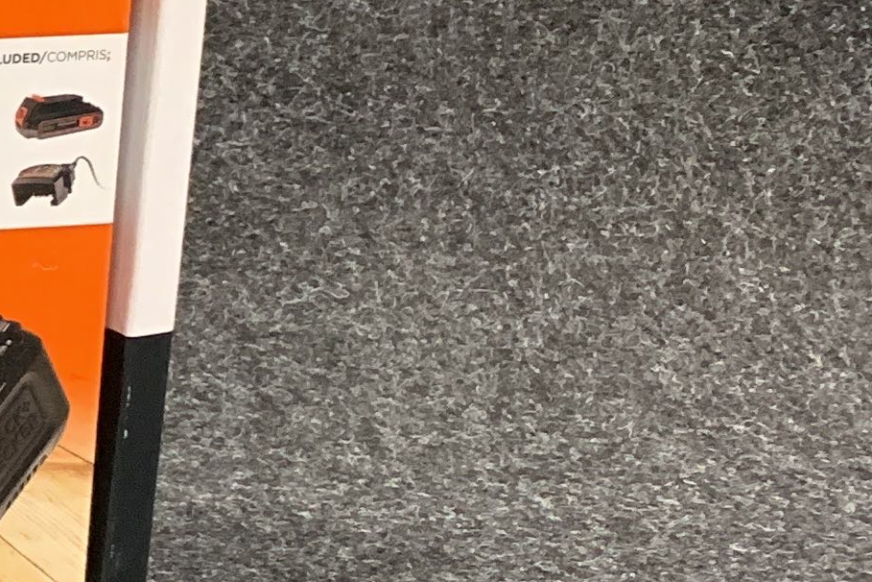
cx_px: -1047
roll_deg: +0.6
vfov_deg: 11.4
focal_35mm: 120
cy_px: 232
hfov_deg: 13.6
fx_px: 2906
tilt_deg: -14.9
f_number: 1.8
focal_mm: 4.25
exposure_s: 1/60
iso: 320
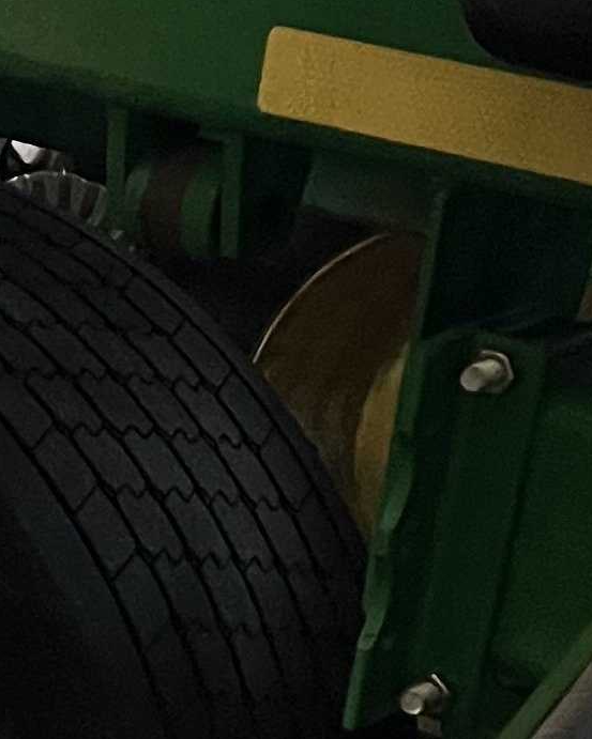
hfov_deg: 9.5
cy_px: 472
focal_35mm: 148
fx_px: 3241
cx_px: -748
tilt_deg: -18.6
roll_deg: -3.3
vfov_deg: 13.0
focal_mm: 5.7
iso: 800
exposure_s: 1/30
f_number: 1.5
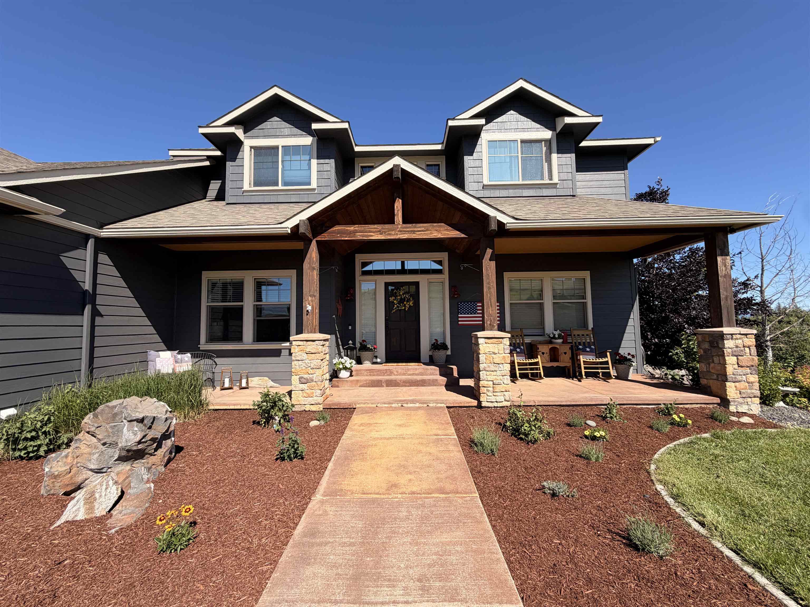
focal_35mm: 14
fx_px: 328
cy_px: 304
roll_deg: +1.0
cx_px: 405
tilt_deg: +4.2
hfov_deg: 102.1
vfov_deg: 85.7
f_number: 2.2
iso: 32
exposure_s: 1/770
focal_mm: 2.22
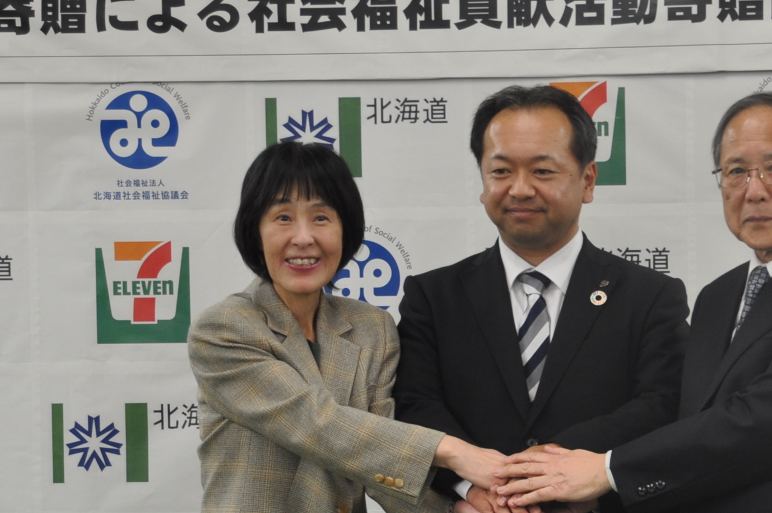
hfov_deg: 11.7
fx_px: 3748
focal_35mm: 175
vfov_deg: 7.8
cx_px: 600
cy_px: 356
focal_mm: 50
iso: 320
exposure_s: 1/30
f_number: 5.6
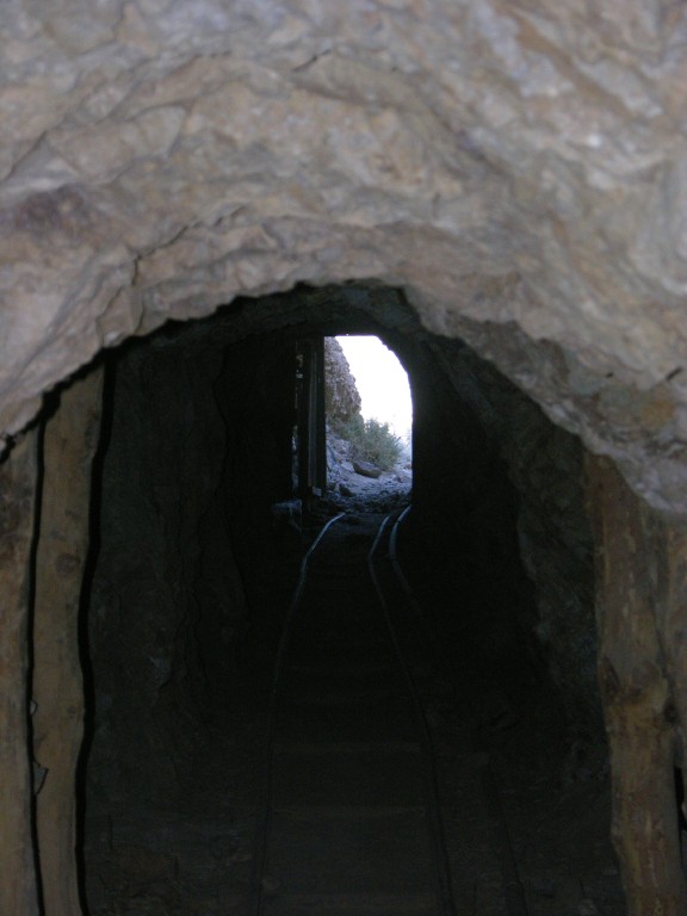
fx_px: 3175
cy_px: 458
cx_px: 344
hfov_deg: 12.3
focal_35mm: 120
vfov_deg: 16.4
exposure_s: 1/120
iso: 200
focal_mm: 29.5
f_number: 3.7
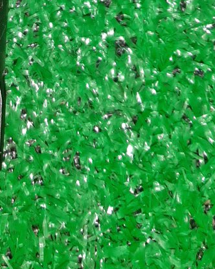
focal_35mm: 88
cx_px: 8
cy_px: -126
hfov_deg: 17.1
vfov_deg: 19.2
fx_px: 700
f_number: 1.7
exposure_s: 1/50
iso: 84
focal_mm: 3.93
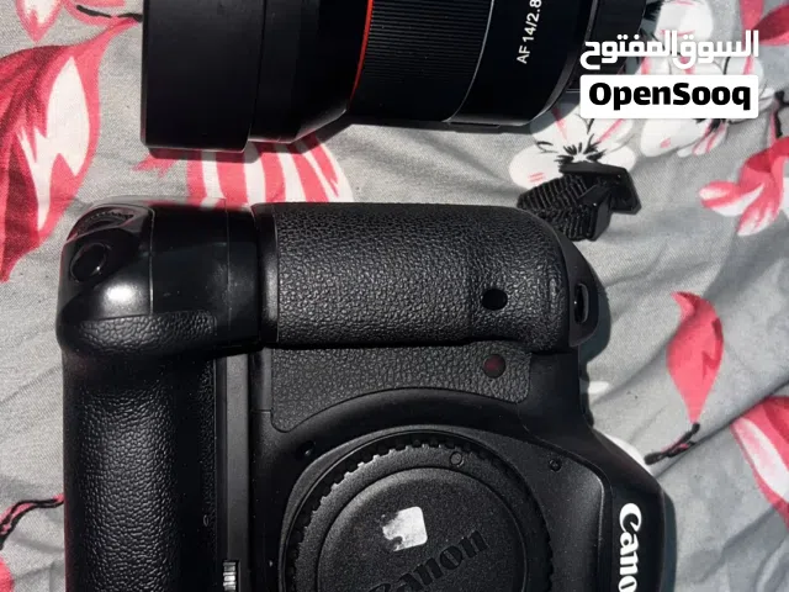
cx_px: 394
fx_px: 593
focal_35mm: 26
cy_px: 296
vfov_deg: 53.1
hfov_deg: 67.3
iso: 32
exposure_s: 1/34
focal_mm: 5.7
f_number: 1.5
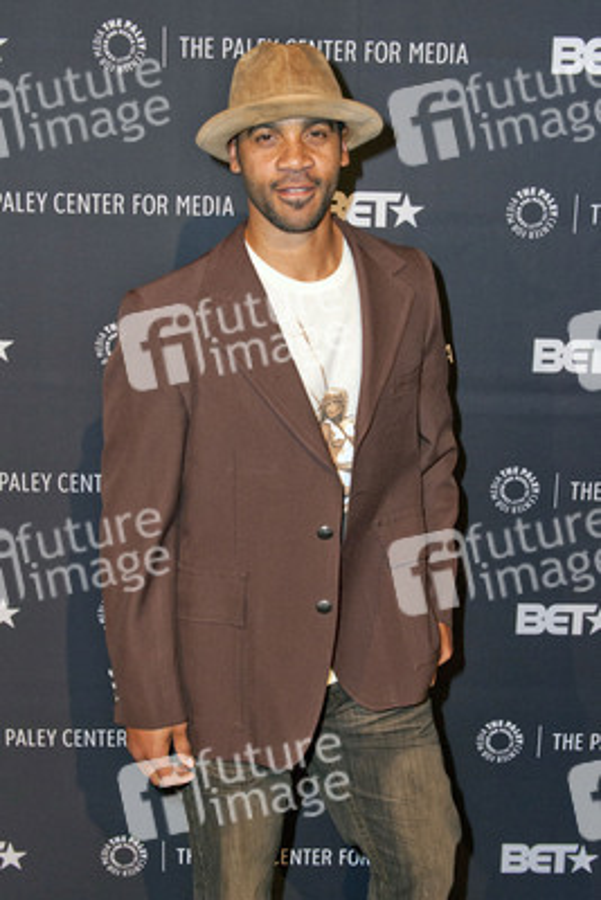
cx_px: 300
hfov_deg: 41.1
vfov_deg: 58.7
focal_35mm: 32
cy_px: 450
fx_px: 801
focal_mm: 32
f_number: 4.5
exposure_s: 1/400
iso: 500
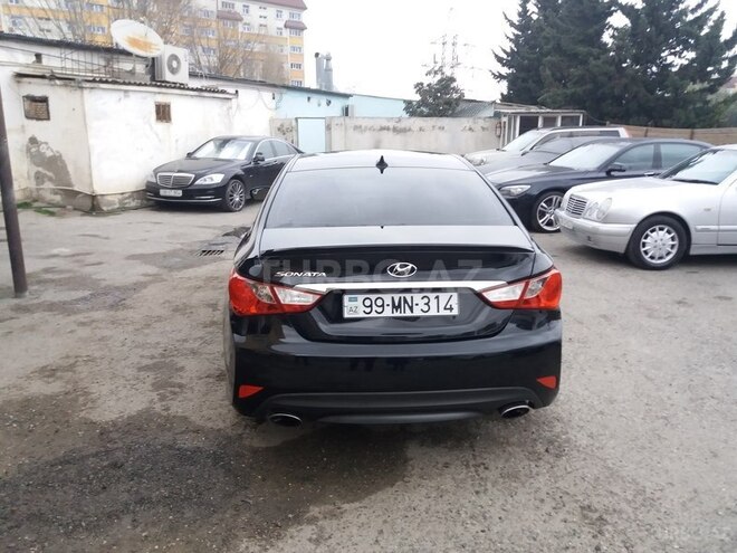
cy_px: 276
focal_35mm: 28
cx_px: 368
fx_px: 596
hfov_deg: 63.4
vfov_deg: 49.7
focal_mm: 3.7
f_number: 1.9
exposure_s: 1/33
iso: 160
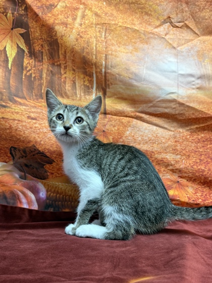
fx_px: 196
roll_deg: -0.6
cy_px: 142
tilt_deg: -1.6
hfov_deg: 56.8
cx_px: 106
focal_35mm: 24
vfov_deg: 71.6
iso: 160
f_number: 1.78
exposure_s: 1/60
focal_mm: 6.76
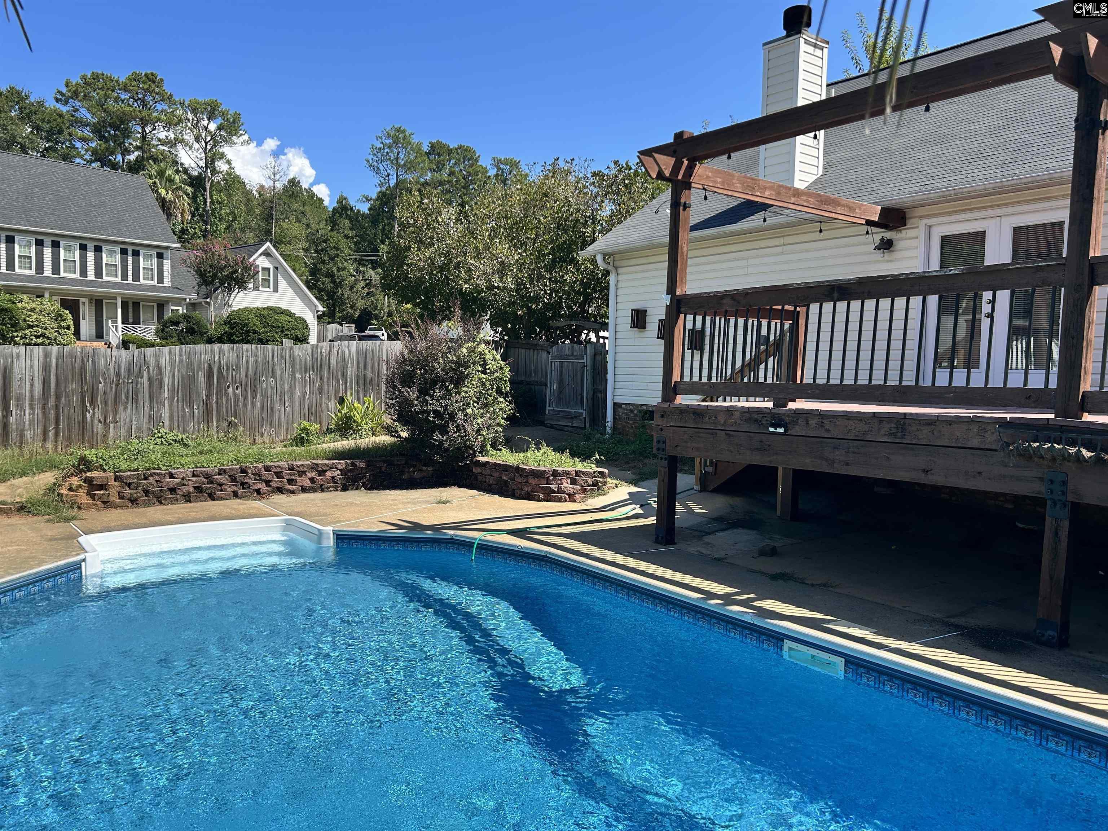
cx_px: 554
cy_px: 416
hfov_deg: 67.3
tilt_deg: -3.6
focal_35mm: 26
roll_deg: -0.7
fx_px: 832
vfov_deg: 53.1
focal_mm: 5.7
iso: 50
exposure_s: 1/2915
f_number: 1.5
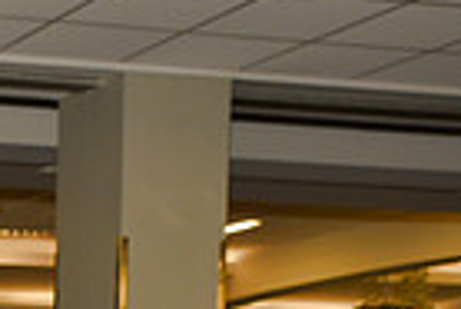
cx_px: -385
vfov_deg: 9.9
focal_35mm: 129
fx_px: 1654
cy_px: 600
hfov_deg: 14.0
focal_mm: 31
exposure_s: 1/60
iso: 200
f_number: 5
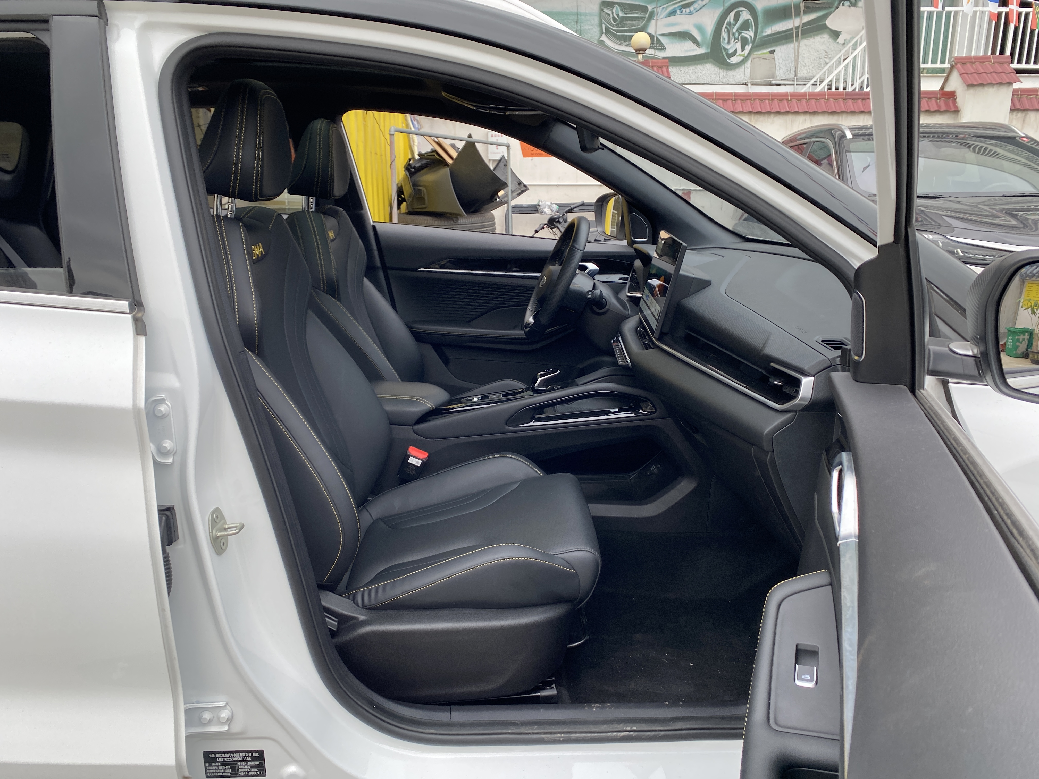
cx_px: 520
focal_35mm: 26
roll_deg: -0.1
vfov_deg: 53.1
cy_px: 390
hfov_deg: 67.3
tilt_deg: -14.5
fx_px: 780
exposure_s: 1/178
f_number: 1.8
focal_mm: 4.25
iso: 32
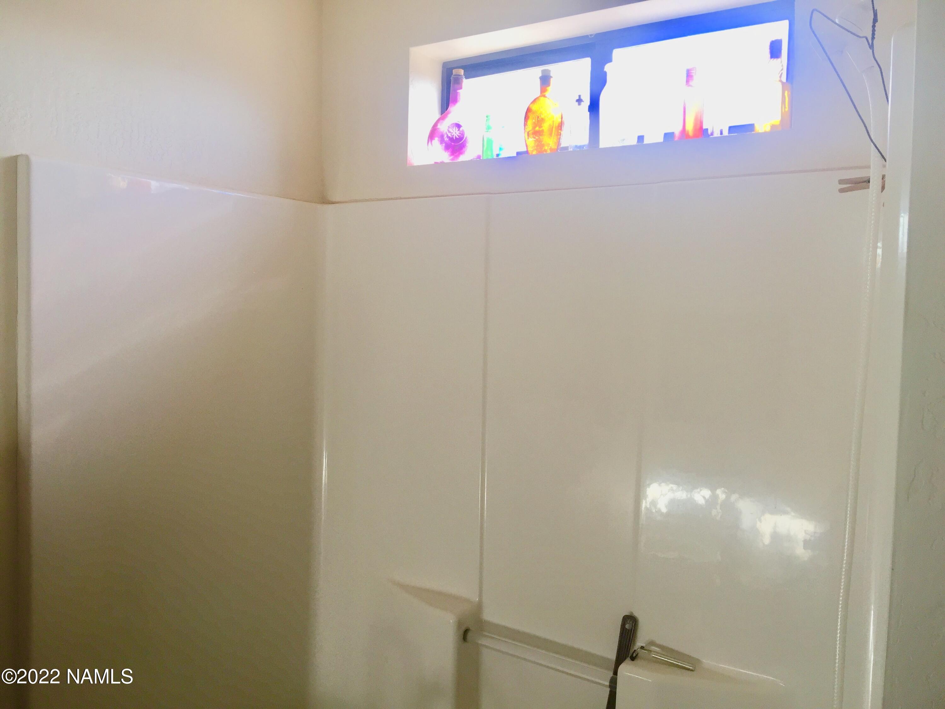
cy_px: 354
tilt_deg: -2.3
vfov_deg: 48.2
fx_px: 792
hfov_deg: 61.7
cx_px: 472
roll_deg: -1.5
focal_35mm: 29
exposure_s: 1/120
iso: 50
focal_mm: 4.15
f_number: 2.2
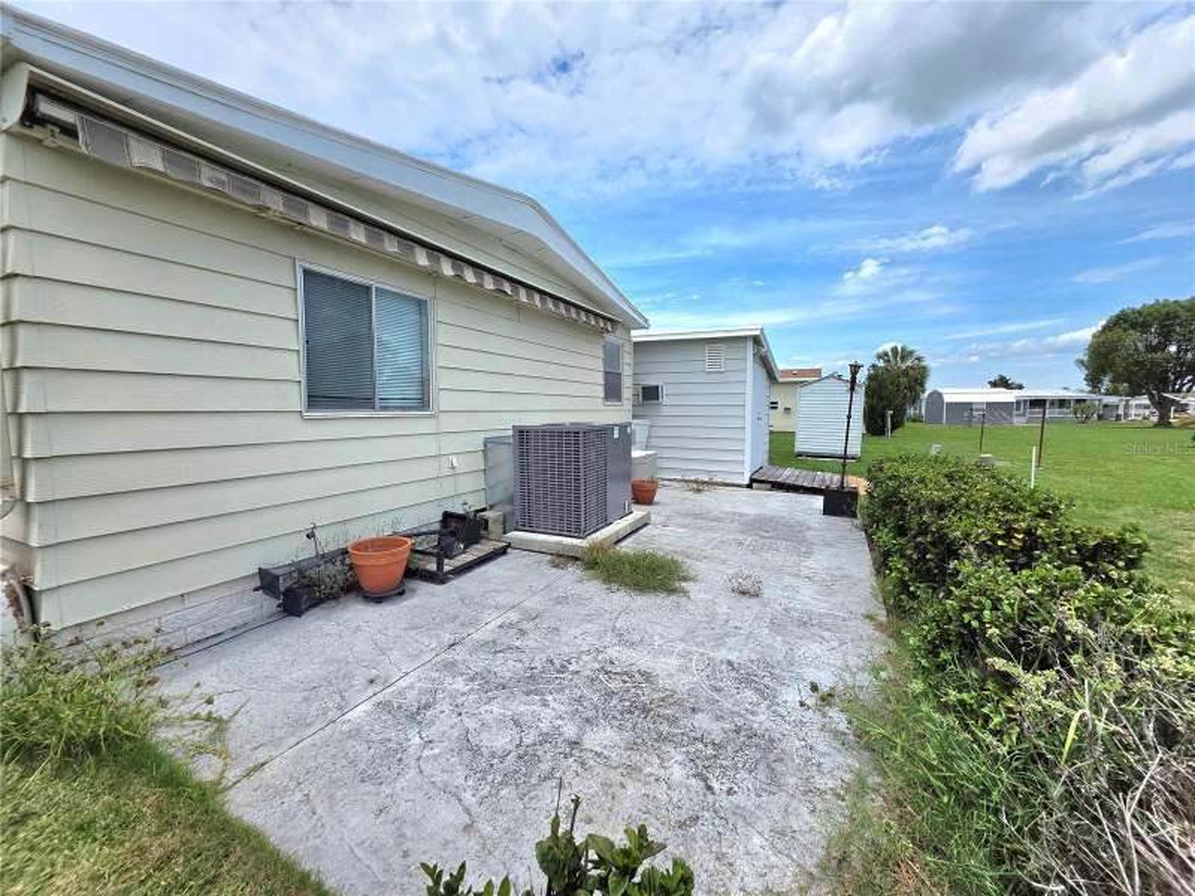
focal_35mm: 13
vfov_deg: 89.9
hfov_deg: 106.2
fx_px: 449
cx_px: 598
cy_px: 448
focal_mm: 2.2
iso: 40
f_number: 1.9
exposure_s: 1/3333
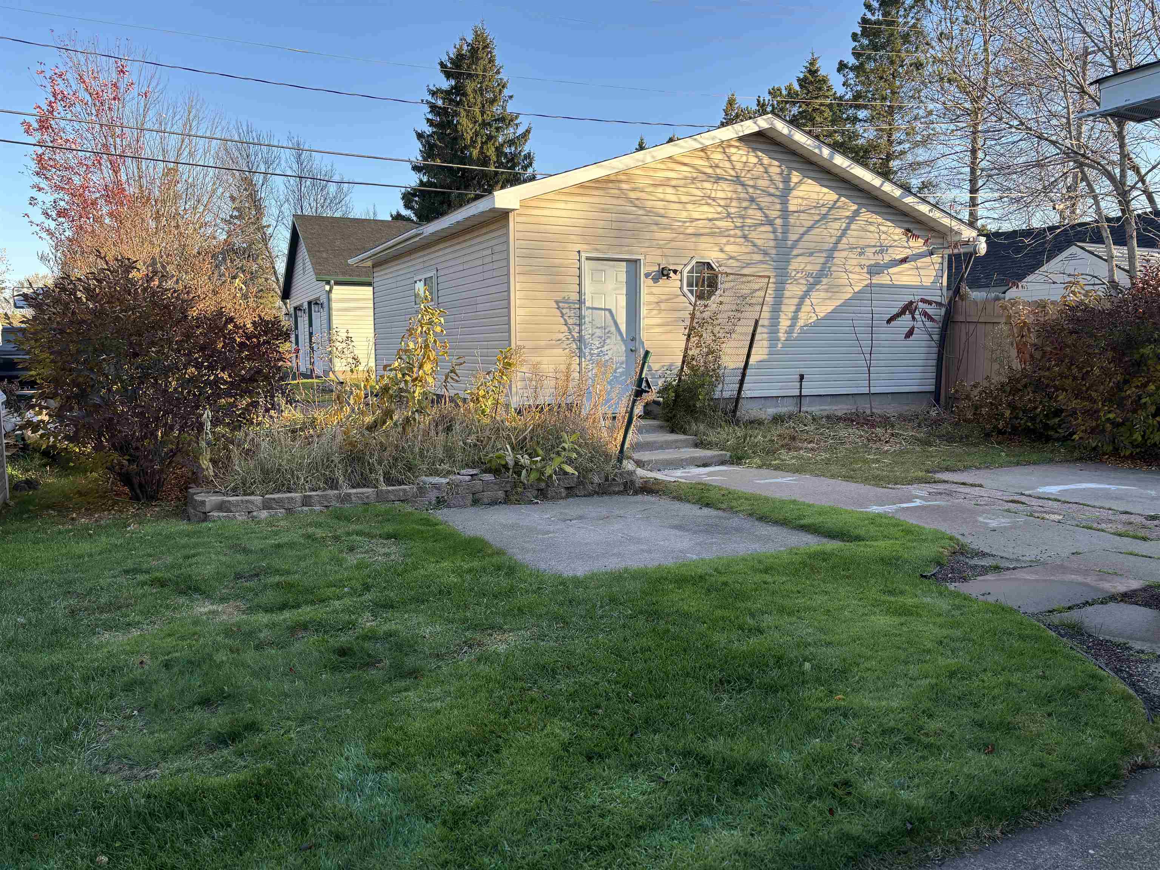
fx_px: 871
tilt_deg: -5.9
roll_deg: +0.1
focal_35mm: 26
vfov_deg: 53.1
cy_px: 435
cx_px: 580
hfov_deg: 67.3
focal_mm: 5.96
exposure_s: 1/581
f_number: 1.6
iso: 50
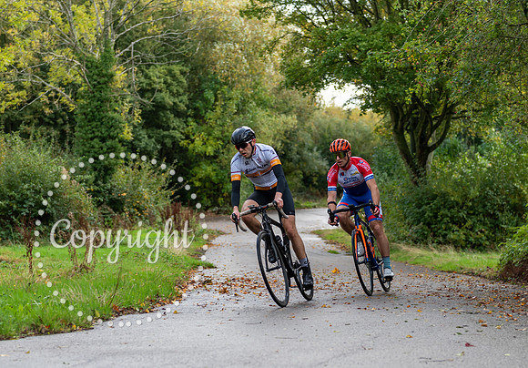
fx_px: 1210
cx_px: 249
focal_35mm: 81
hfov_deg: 24.6
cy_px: 193
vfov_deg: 17.3
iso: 200
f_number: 3.2
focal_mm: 62
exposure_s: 1/400
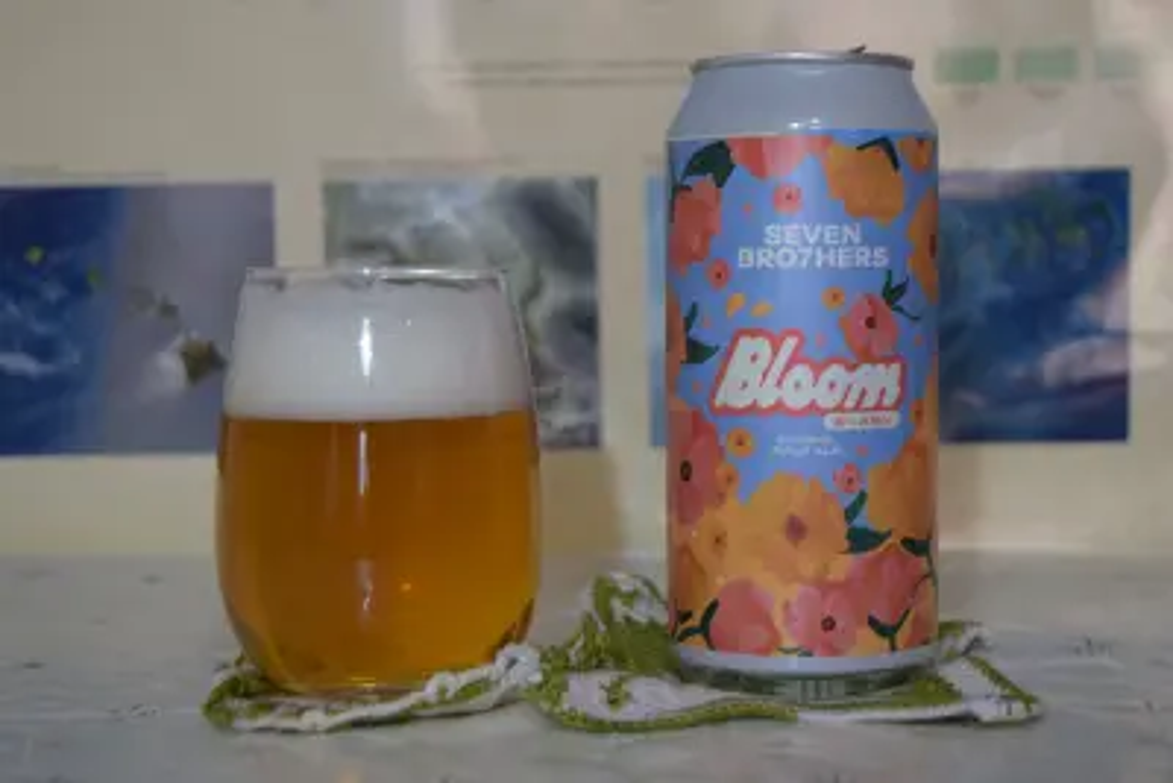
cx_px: 586
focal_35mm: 69
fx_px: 2249
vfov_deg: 19.7
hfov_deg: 29.2
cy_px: 392
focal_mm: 46
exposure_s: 1/60
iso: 800
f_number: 5.3
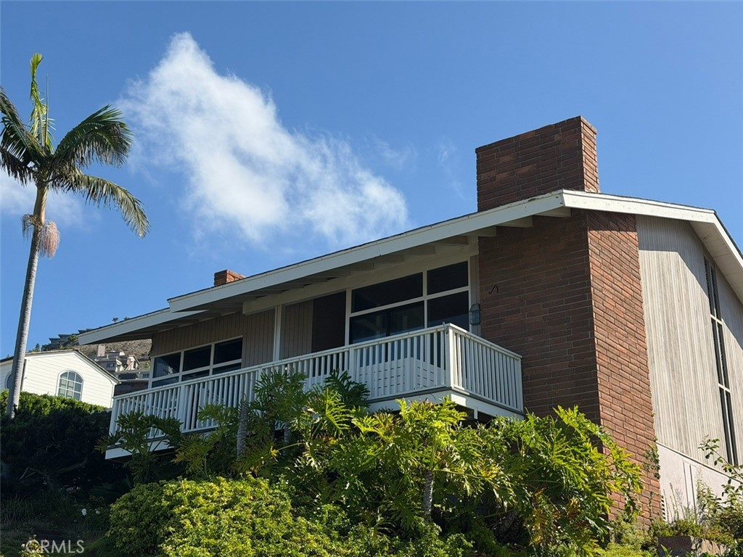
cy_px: 278
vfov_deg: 30.3
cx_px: 372
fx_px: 1030
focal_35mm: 48
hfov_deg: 39.7
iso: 64
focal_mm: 6.76
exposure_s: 1/4587
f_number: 1.78
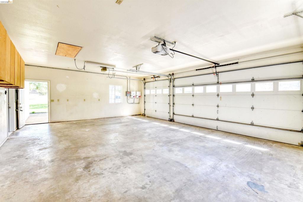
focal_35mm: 15
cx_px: 152
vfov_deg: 77.3
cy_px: 101
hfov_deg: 100.4
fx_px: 126
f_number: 11
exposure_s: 1/80
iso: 400
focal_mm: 15
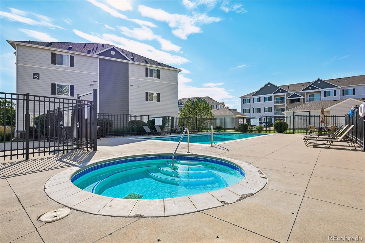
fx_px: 177
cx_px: 182
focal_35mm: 18
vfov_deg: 68.9
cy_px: 122
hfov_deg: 91.6
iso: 64
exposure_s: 1/80
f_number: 10
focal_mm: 17.5
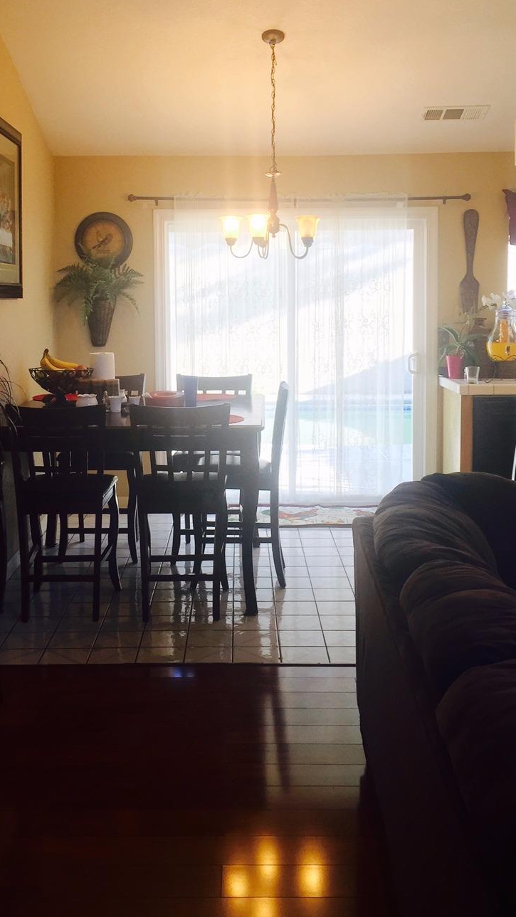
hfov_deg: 29.7
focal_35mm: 40
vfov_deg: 50.3
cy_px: 391
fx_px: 973
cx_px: 223
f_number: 2.2
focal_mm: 4.15
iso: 32
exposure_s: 1/40
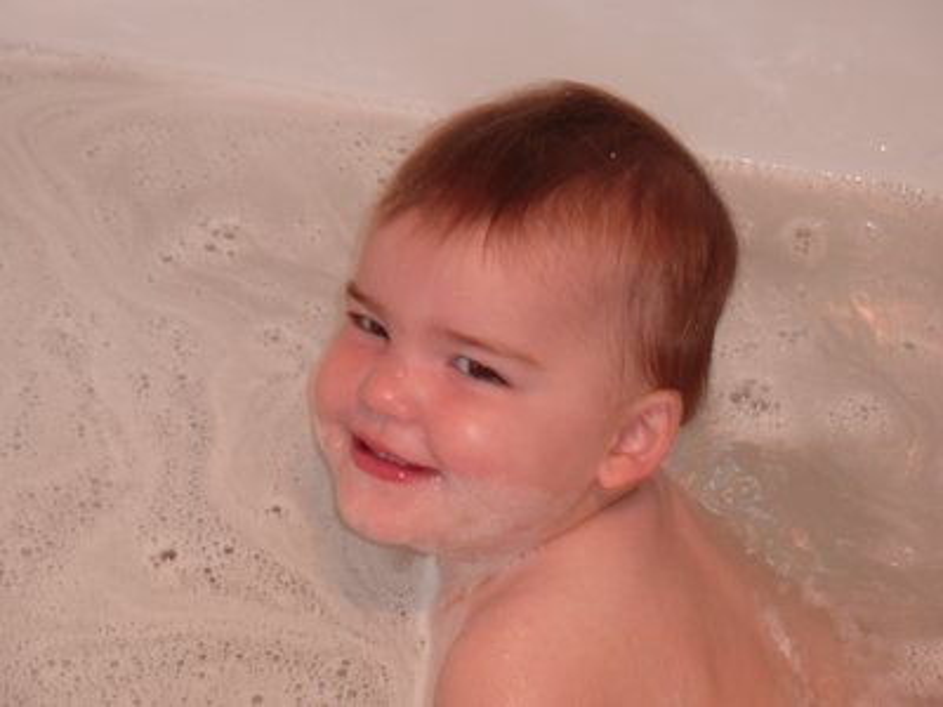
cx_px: 472
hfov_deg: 15.4
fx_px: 3487
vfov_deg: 11.6
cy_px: 354
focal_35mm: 128
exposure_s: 1/40
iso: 80
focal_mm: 21
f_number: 4.4
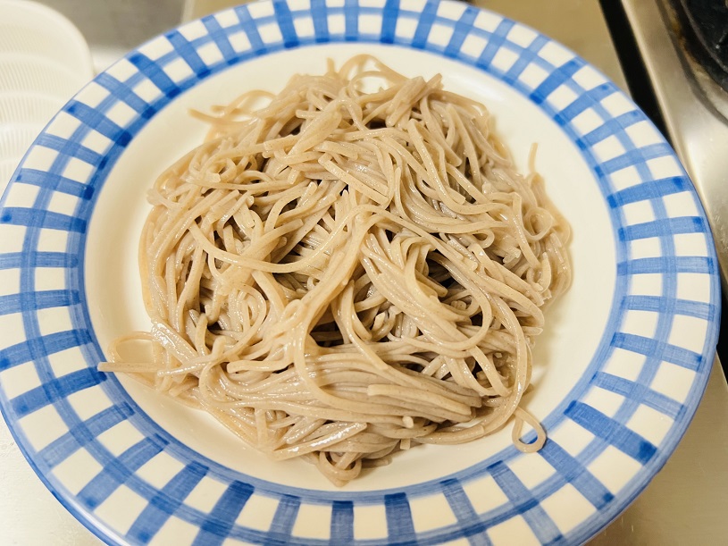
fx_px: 547
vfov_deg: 53.1
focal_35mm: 26
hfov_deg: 67.3
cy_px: 273
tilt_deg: -61.0
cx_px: 364
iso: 800
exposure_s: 1/25
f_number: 1.5
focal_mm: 5.7
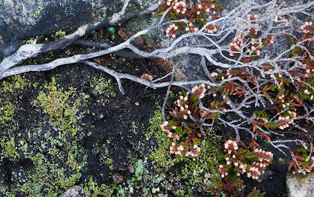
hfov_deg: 21.4
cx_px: 118
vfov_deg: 13.4
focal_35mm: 97
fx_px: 830
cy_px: 17
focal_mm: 35
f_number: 8
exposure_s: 1/25
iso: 800
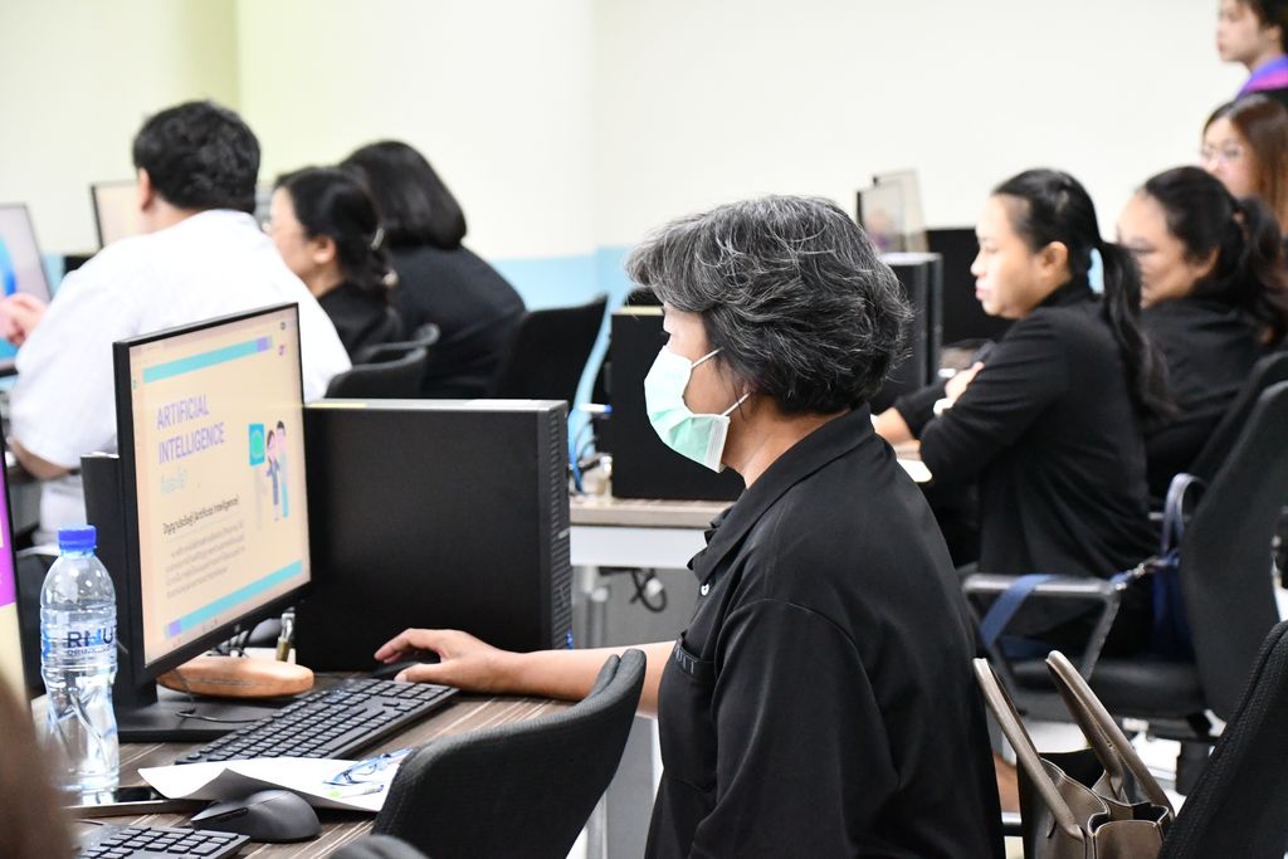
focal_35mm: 97
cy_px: 430
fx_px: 3471
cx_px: 644
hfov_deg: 21.0
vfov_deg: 14.1
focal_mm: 65
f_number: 5
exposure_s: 1/125
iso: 11400
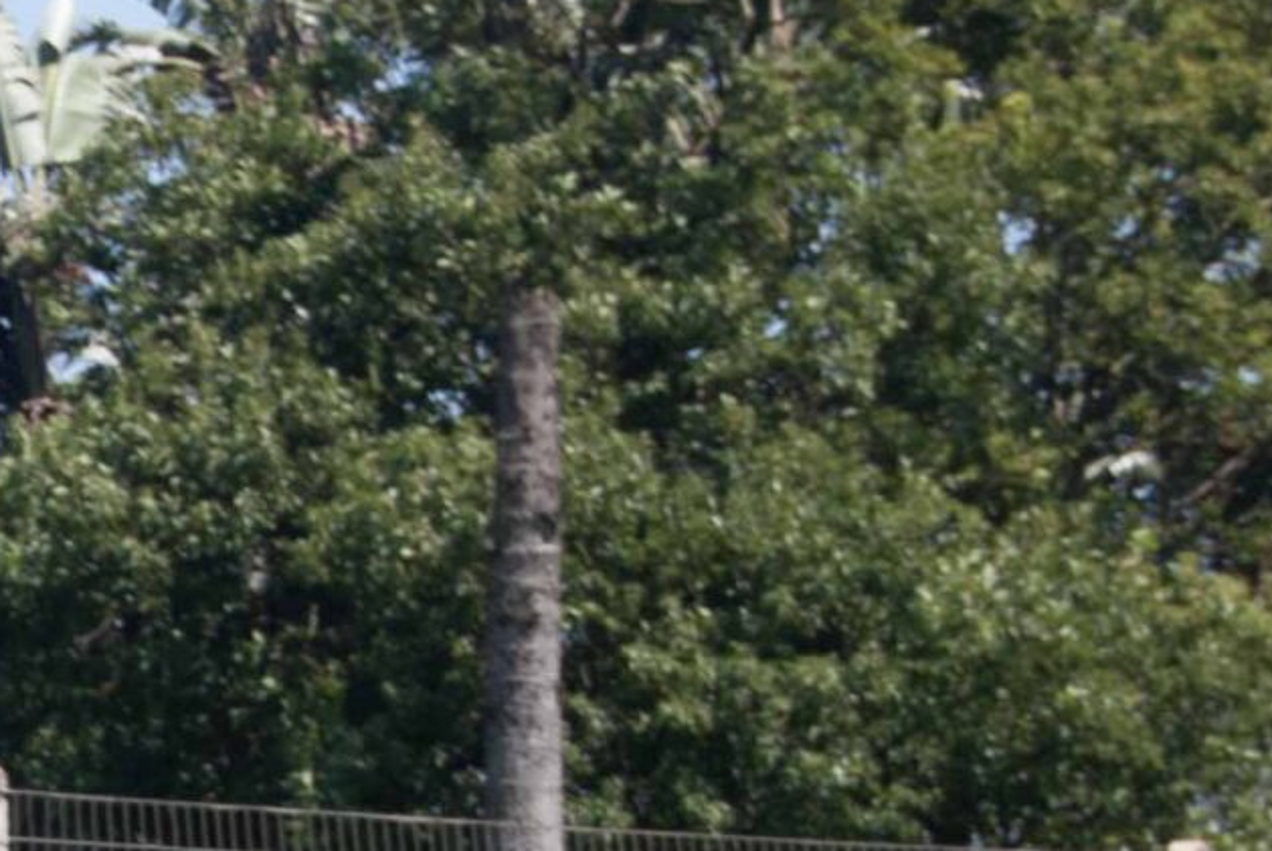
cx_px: -930
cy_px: 1306
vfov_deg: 4.1
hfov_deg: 6.0
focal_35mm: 336
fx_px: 11887
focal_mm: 55
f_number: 7.1
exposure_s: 1/200
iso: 100
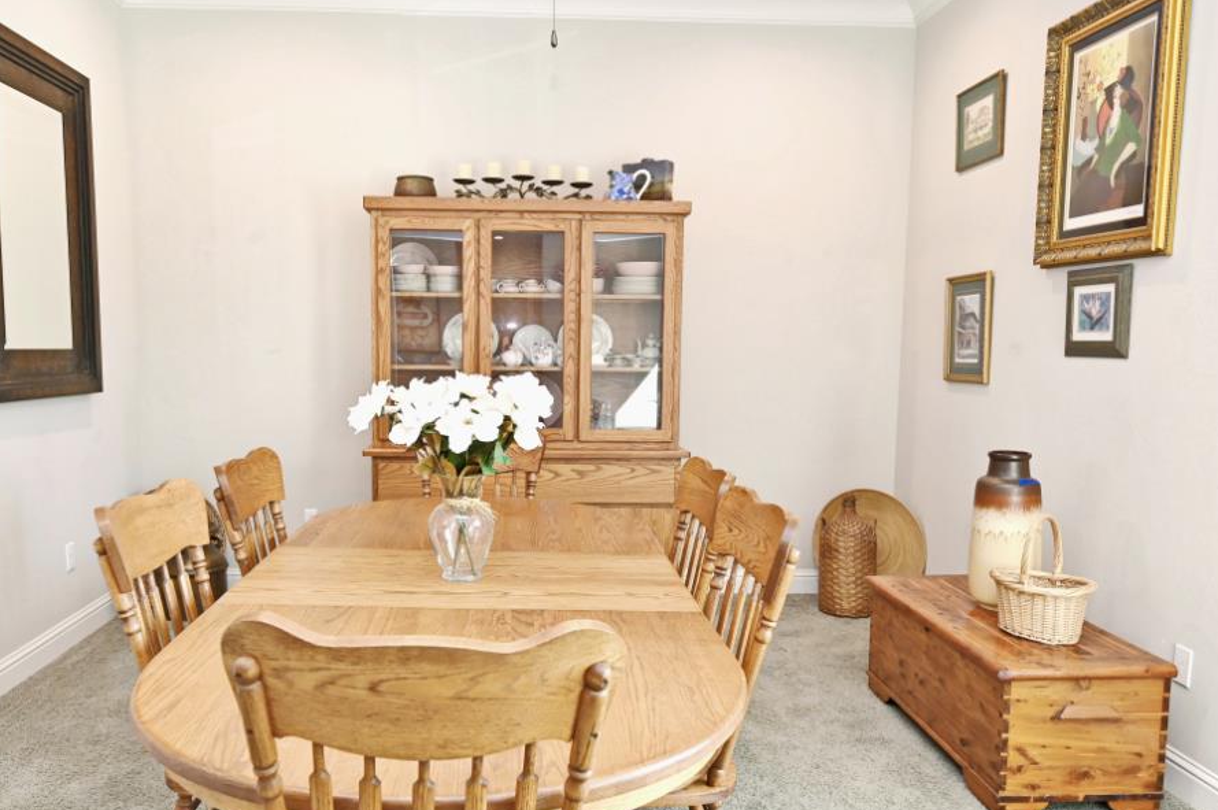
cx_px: 534
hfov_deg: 65.6
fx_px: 941
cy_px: 439
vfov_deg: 46.5
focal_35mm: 28
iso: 500
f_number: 4
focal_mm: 16.5
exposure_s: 1/60
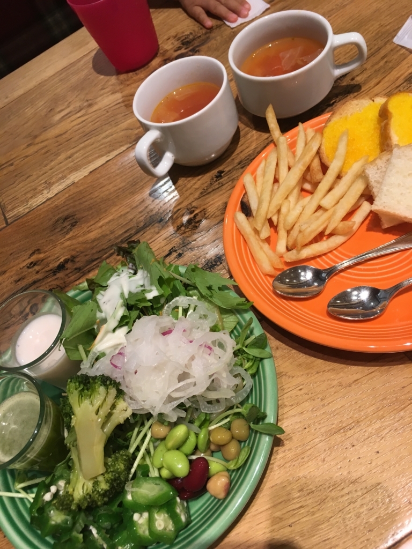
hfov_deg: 48.2
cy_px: 274
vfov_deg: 61.7
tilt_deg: -55.9
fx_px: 460
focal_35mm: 29
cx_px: 206
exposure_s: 1/30
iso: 32
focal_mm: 4.15
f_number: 2.2
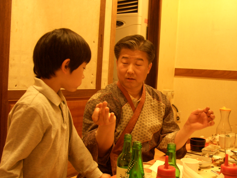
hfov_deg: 43.9
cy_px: 89
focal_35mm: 43
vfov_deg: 33.6
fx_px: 294
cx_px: 118
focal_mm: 9.2
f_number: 3
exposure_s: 1/13
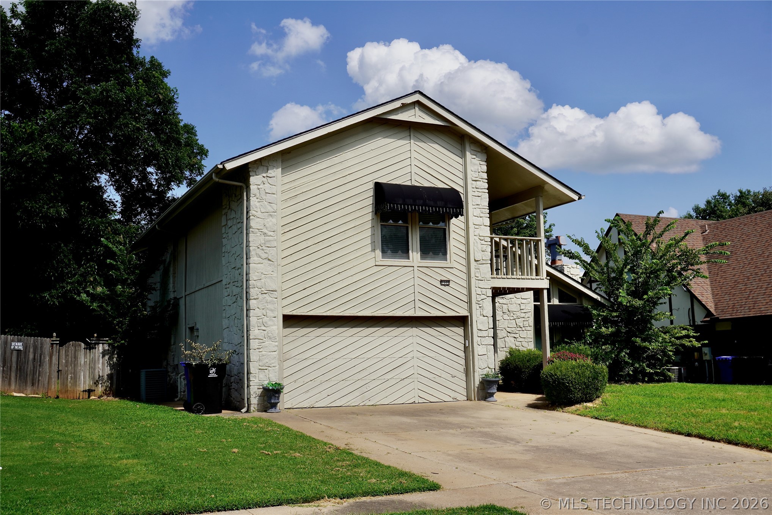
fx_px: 804
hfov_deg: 51.3
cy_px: 258
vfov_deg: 35.5
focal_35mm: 38
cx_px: 386
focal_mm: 25
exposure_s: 1/250
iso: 100
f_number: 11
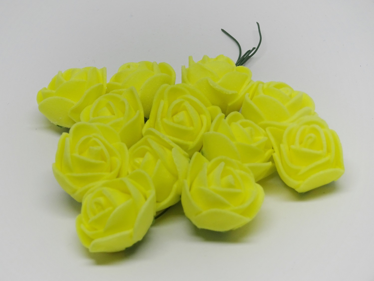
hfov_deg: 17.1
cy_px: 140
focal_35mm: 115
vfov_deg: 12.9
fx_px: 1242
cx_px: 187
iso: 125
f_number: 5.6
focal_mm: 19.68
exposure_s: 1/125
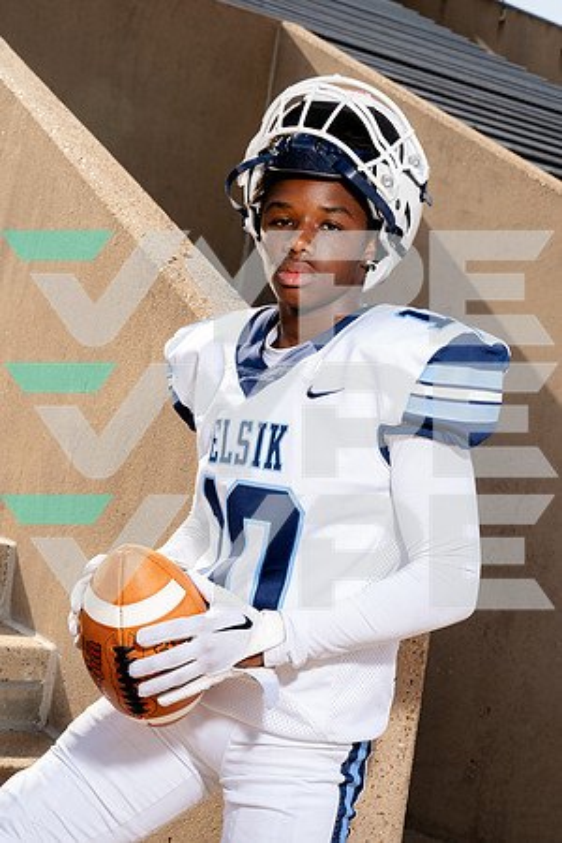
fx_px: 1311
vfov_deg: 35.6
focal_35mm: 56
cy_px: 422
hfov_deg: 24.2
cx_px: 281
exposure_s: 1/250
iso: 200
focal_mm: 56
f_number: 10
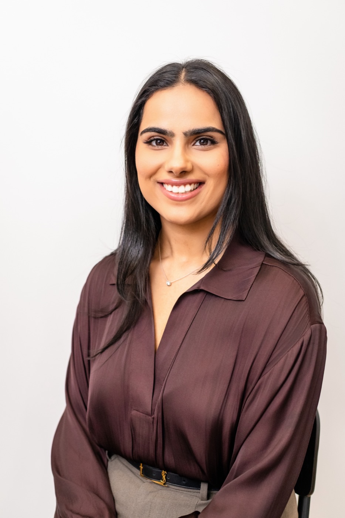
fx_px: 503
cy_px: 259
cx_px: 172
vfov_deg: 54.4
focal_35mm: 35
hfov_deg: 37.8
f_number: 3.2
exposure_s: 1/500
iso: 1600
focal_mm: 35
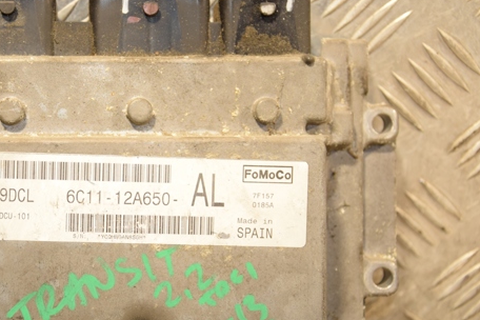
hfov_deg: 25.2
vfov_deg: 17.1
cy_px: 177
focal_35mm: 80
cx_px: 161
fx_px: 1067
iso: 800
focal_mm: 38
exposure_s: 1/200
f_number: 5
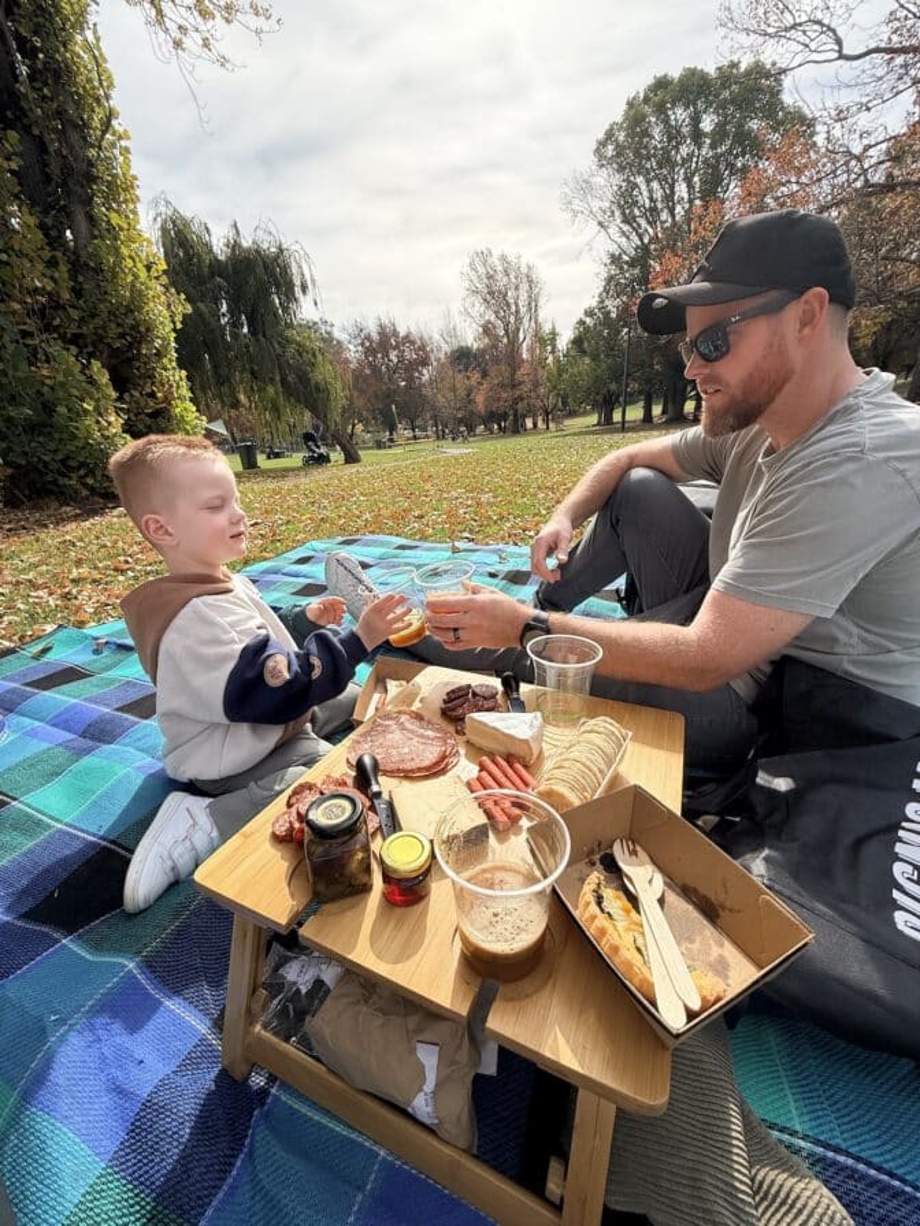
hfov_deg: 85.7
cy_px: 613
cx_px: 460
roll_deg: +2.4
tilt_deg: -21.4
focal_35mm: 14
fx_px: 496
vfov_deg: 102.1
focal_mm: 2.22
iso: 64
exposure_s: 1/2165
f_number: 2.2
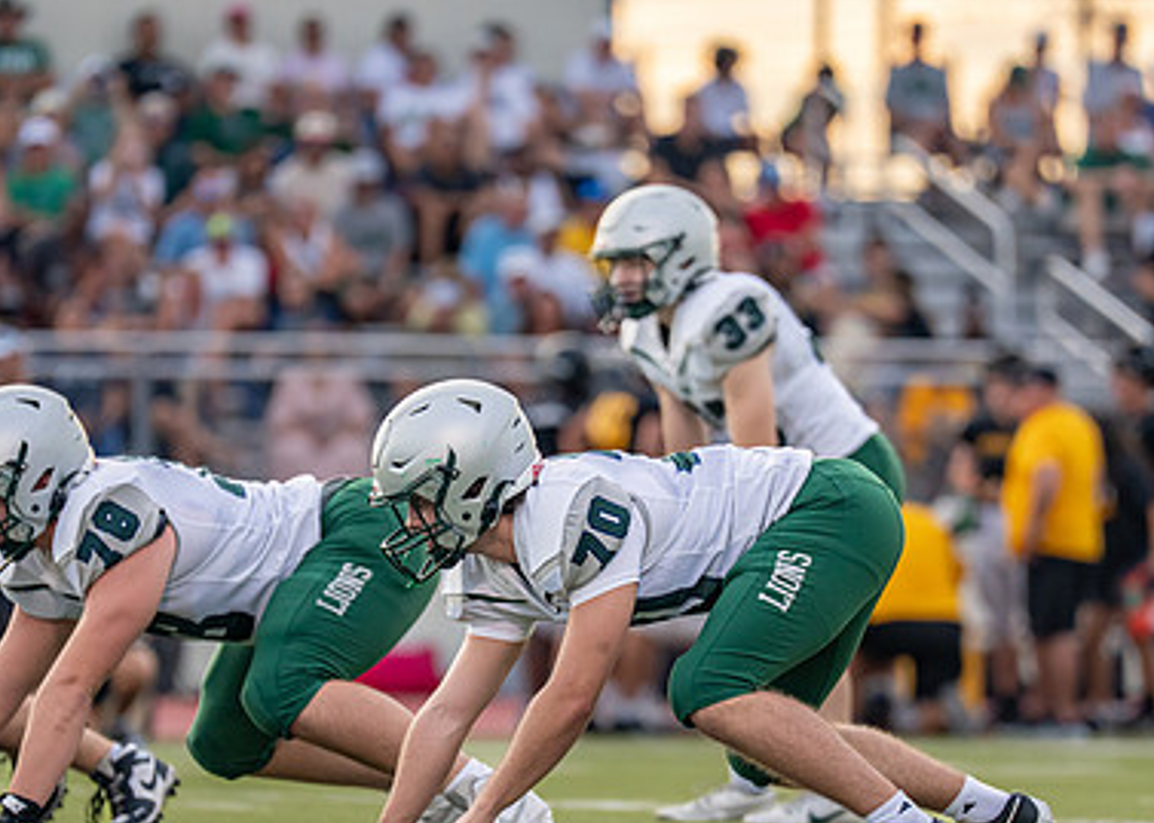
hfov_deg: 5.0
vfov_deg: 3.5
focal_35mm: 406
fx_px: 13302
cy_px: 585
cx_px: 539
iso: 800
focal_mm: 200
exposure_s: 1/2000
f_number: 2.8
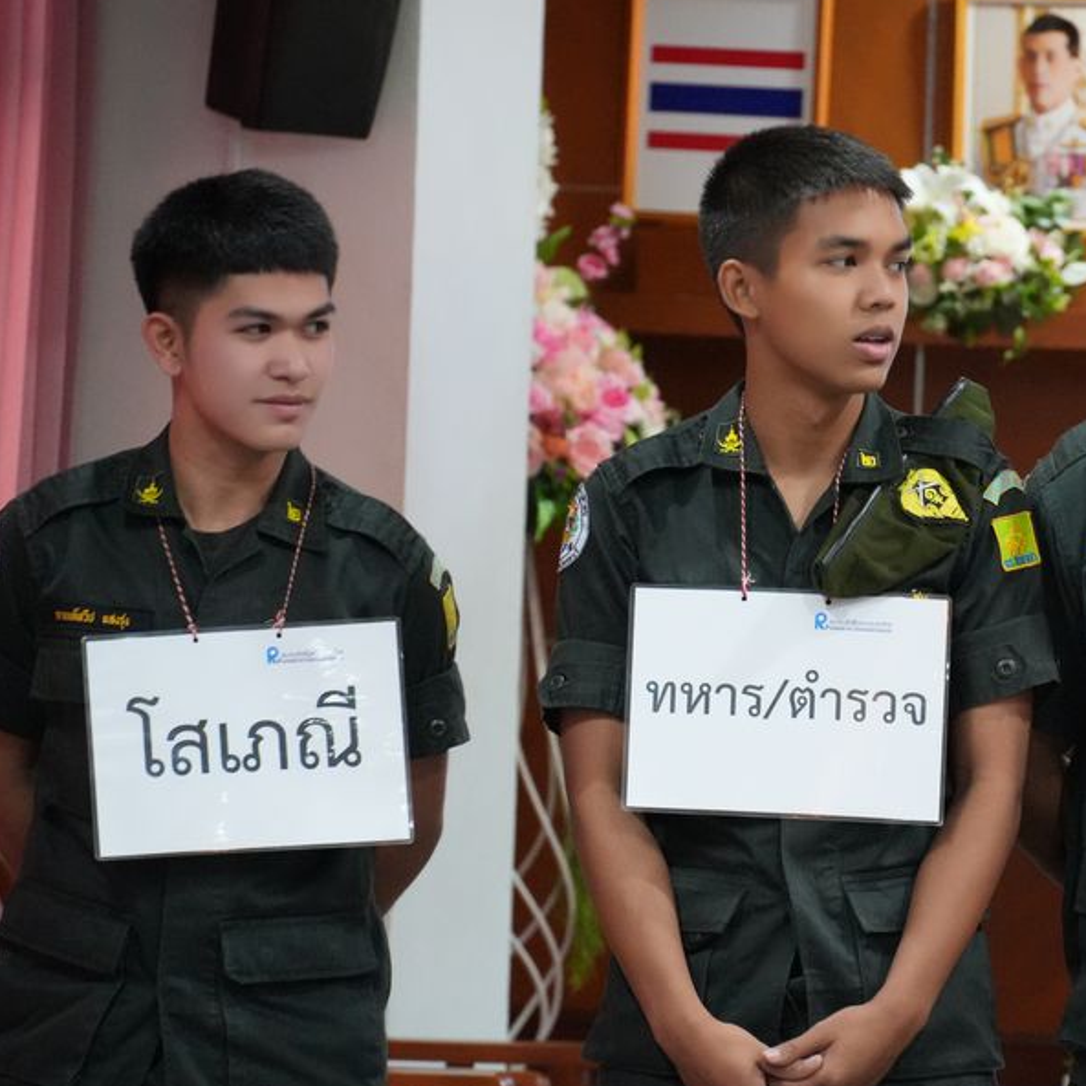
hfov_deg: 6.8
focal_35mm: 256
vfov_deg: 6.8
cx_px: 852
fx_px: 9076
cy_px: 523
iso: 6400
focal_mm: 119
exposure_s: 1/125
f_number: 5.6
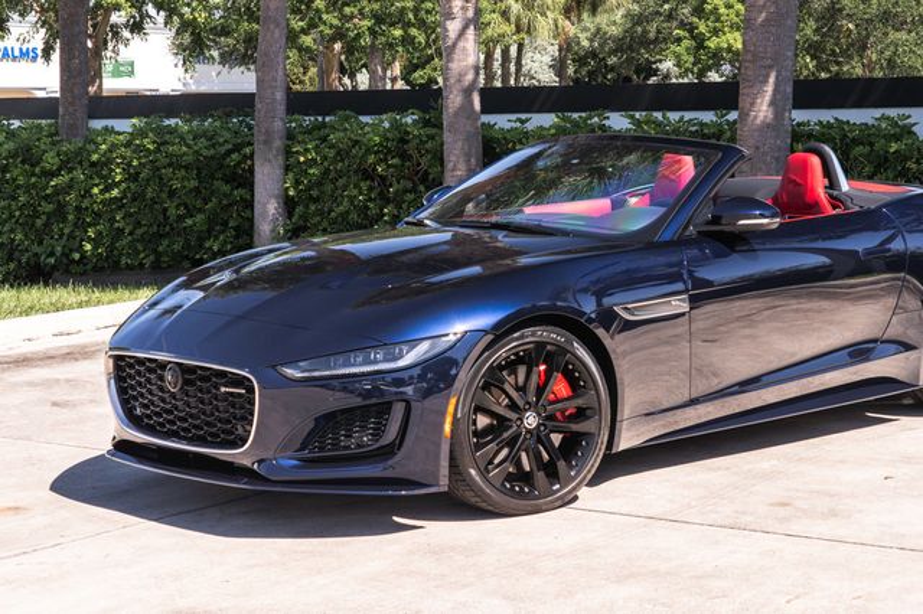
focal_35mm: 76
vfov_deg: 17.9
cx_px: 638
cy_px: 271
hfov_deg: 26.4
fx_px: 1952
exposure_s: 1/160
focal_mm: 44
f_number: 8
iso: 200
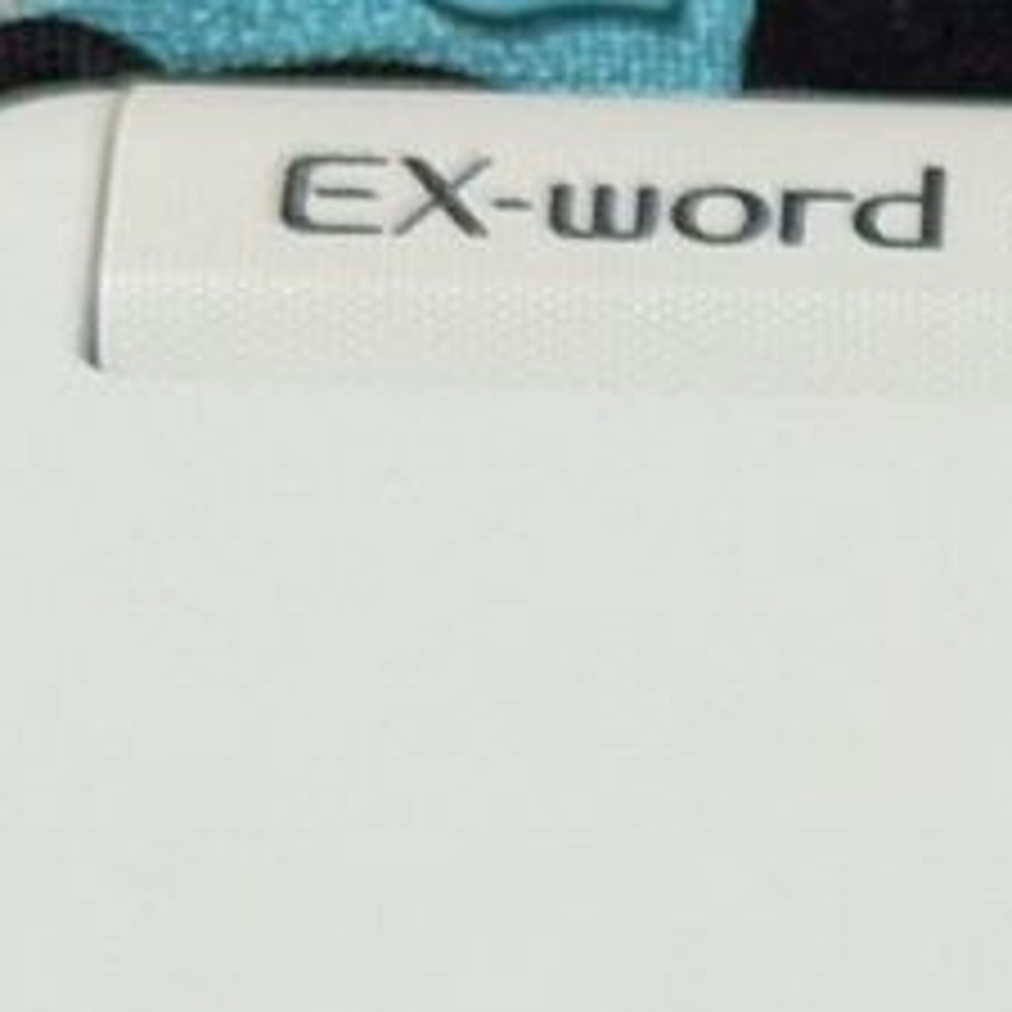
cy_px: 1439
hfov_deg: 7.0
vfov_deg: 7.2
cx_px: 1966
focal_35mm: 241
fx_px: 7971
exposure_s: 1/119
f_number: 1.85
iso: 450
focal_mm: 6.81
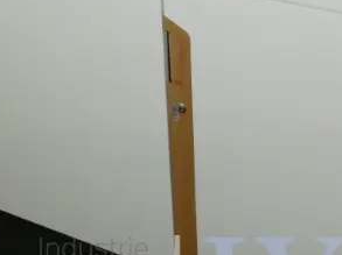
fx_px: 829
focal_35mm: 84
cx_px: 75
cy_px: -31
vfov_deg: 16.9
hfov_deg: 23.0
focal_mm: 4.3
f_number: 3.3
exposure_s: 1/125
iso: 640
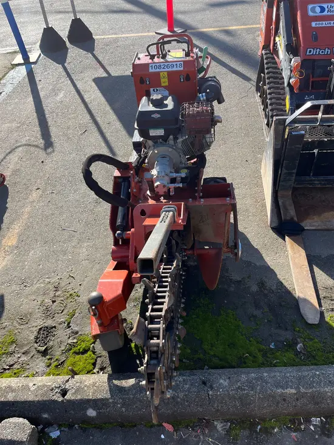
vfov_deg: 67.3
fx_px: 334
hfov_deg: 53.1
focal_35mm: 26
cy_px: 222
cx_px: 167
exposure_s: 1/1163
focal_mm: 5.1
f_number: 1.6
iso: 50
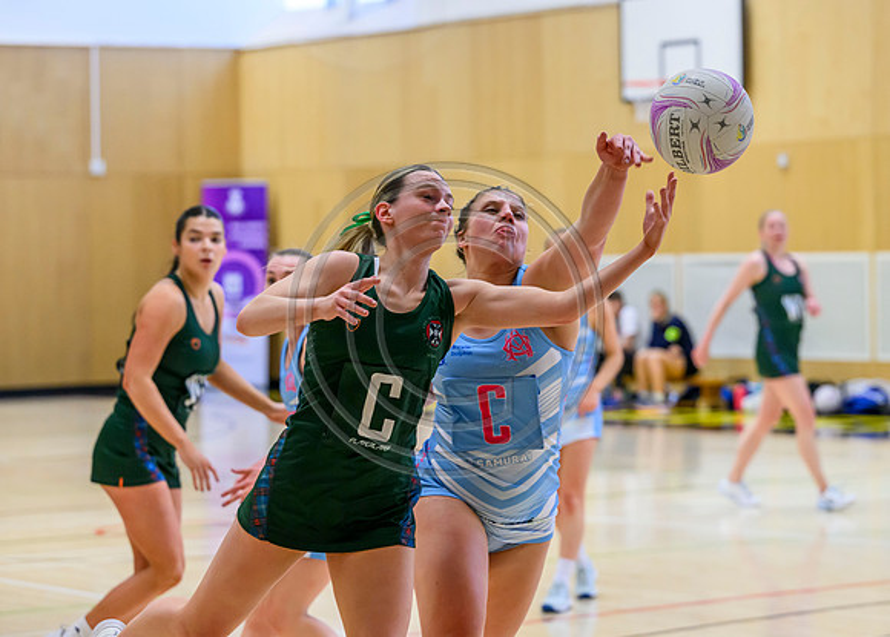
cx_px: 442
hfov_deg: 16.1
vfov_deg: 11.6
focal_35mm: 124
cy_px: 275
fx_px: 3140
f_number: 3.5
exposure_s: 1/1000
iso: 3200
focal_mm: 104
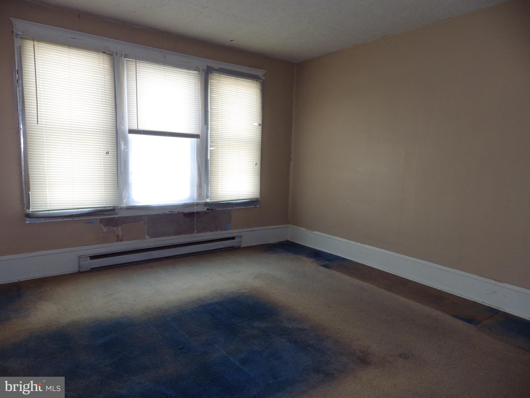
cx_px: 265
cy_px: 199
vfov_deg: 61.1
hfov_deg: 76.4
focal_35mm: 22
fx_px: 337
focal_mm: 4
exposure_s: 1/60
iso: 100
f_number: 3.1
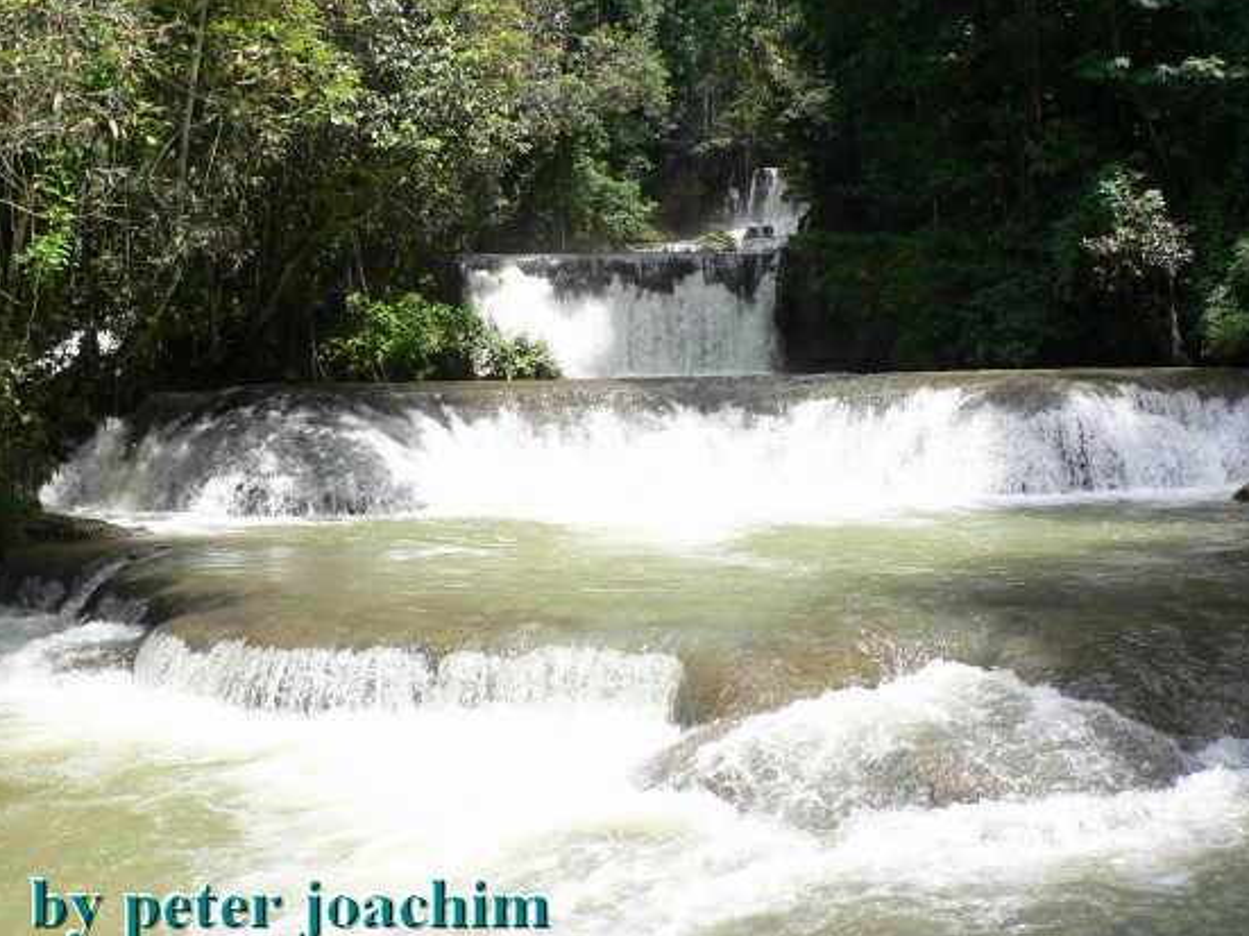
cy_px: 459
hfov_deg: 51.4
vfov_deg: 39.6
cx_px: 634
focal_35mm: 36
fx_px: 1299
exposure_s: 1/125
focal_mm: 6
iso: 64
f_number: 4
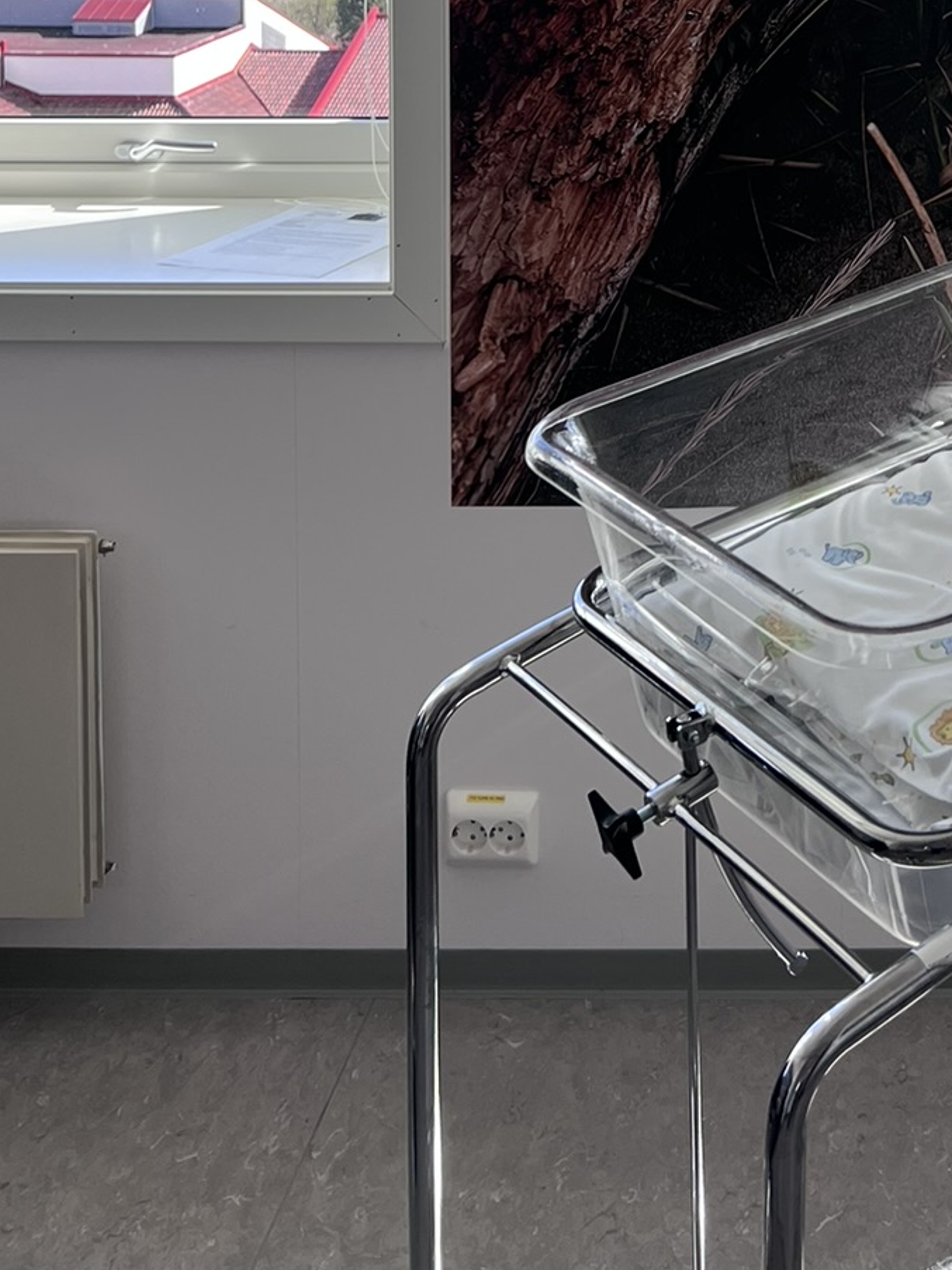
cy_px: -152
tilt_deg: -3.6
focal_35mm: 59
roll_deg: -0.9
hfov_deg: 23.6
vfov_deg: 29.3
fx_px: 2164
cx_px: 977
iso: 40
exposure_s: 1/247
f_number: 1.5
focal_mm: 5.7
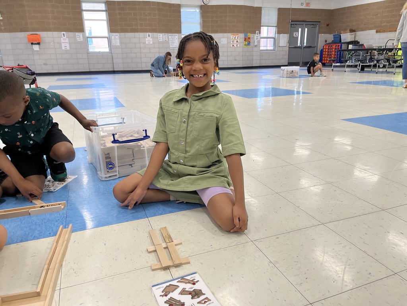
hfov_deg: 67.3
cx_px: 204
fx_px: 306
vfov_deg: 53.1
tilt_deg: -16.8
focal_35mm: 26
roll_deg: +1.7
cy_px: 153
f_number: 1.6
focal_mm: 5.1
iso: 100
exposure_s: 1/121
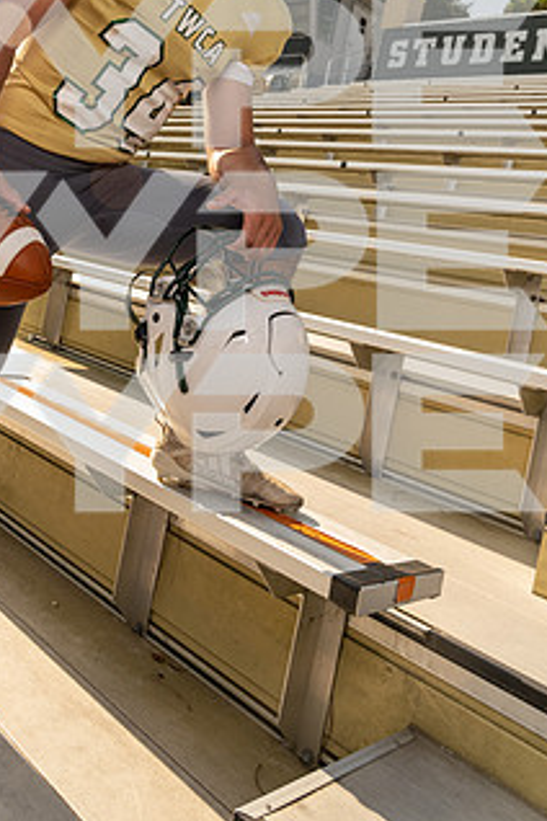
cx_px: 168
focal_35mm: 34
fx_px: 775
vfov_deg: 54.3
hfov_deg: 38.3
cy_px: 253
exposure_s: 1/250
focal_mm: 24
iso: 125
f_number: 5.6
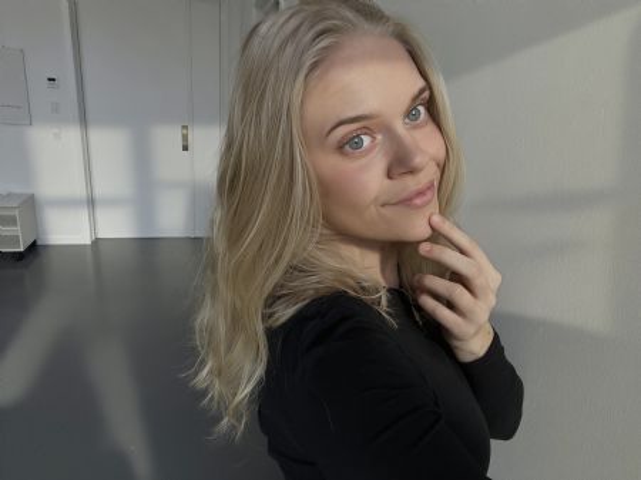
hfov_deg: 74.0
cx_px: 320
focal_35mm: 23
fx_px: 426
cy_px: 240
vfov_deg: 58.8
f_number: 2.2
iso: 64
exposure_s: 1/100
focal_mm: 2.71
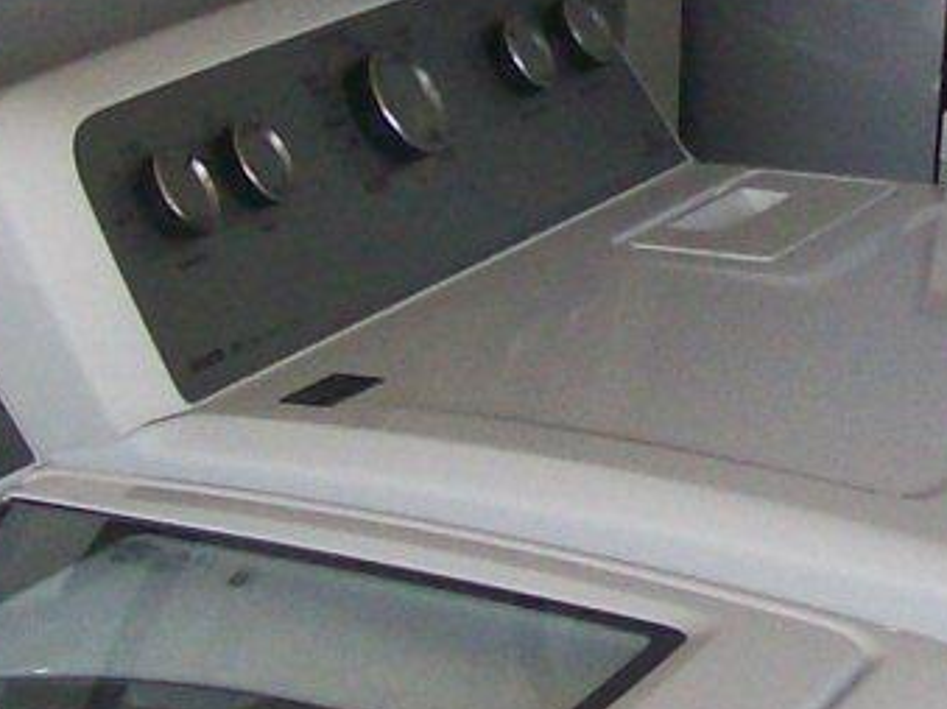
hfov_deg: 11.4
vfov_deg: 8.7
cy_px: 212
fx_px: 4649
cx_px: 1120
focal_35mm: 170
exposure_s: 1/64
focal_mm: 6
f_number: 2.7
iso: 140
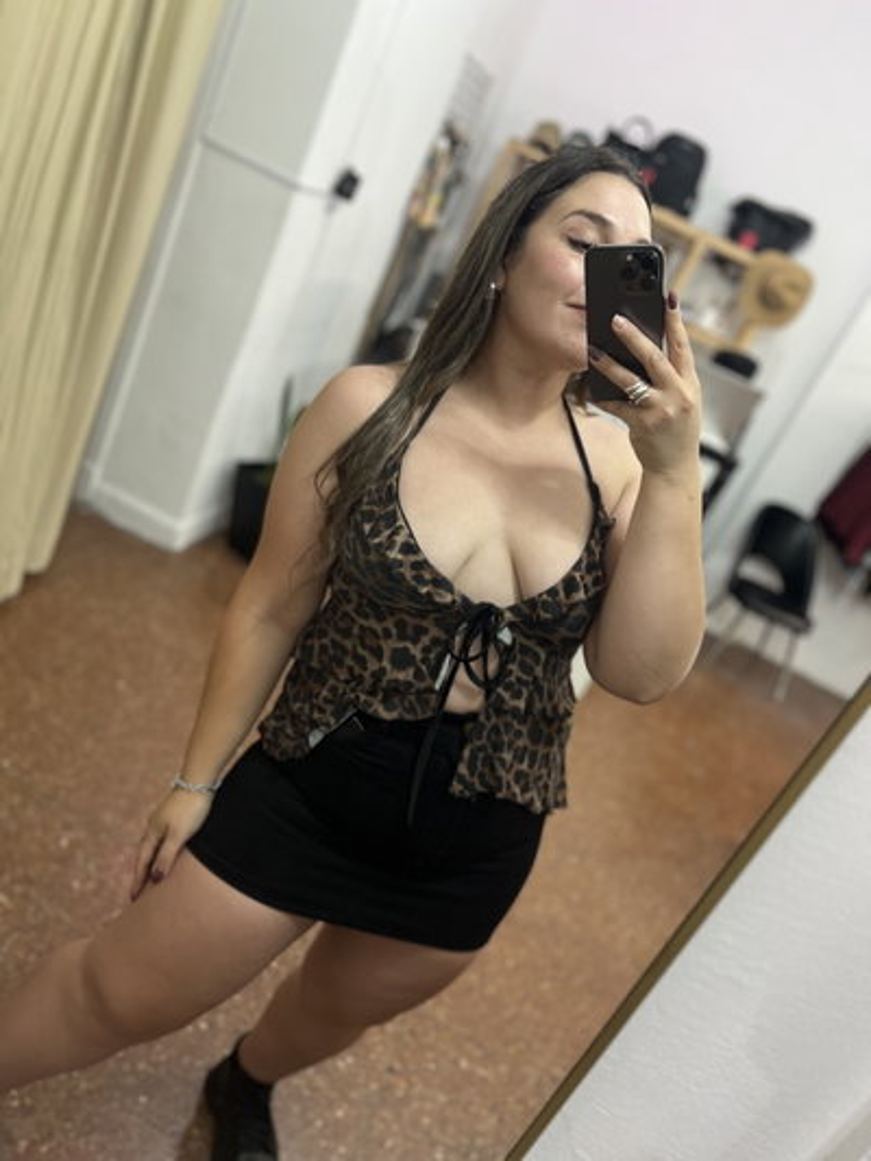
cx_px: 436
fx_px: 872
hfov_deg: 53.1
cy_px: 580
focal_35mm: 26
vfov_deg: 67.3
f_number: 1.5
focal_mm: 5.7
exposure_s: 1/50
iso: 80
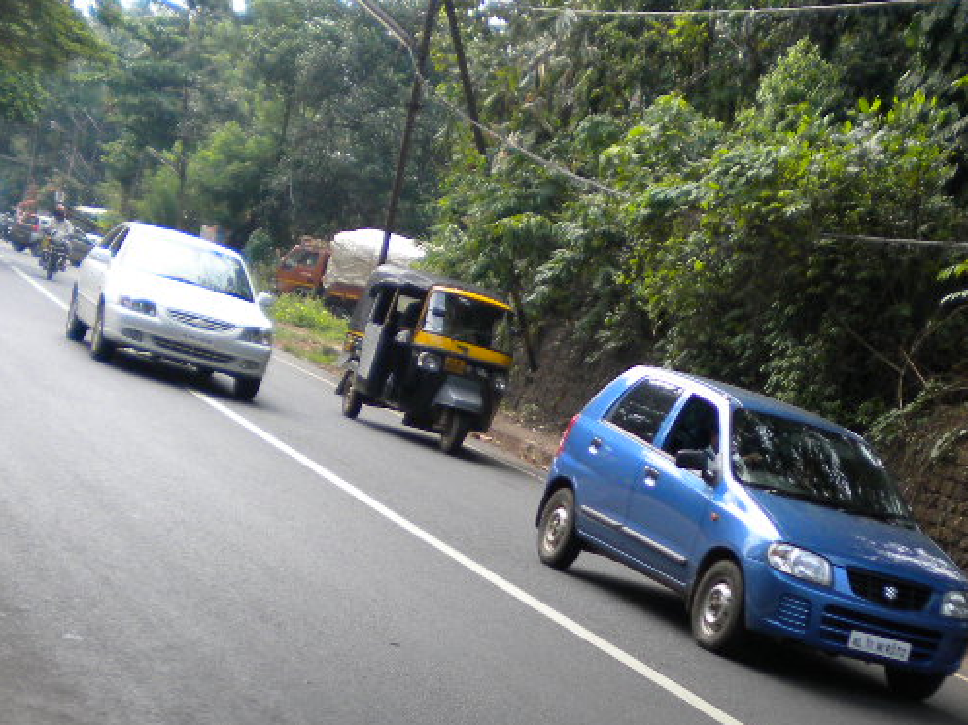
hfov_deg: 26.7
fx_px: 2012
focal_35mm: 72
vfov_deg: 20.1
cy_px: 614
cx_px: 711
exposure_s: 1/513
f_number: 3.1
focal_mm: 6.3
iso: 157
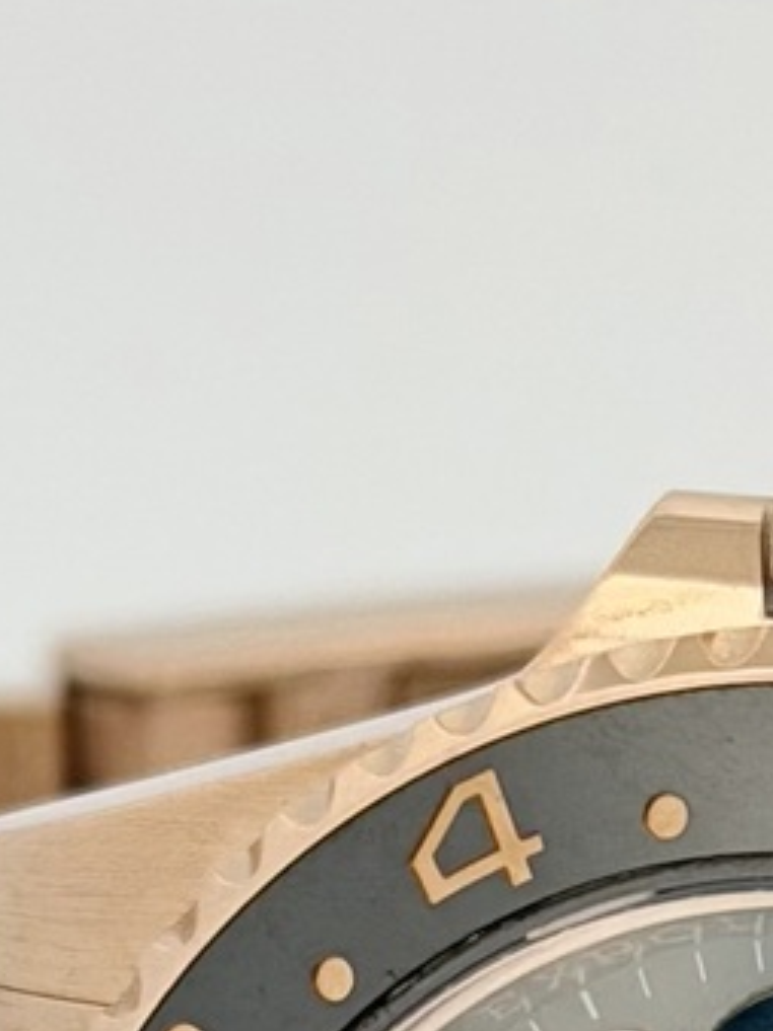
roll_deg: +0.9
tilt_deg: -24.4
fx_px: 8431
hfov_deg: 5.2
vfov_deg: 6.9
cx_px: 1217
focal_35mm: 283
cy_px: 1499
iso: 125
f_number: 1.78
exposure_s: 1/1980
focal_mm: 6.76
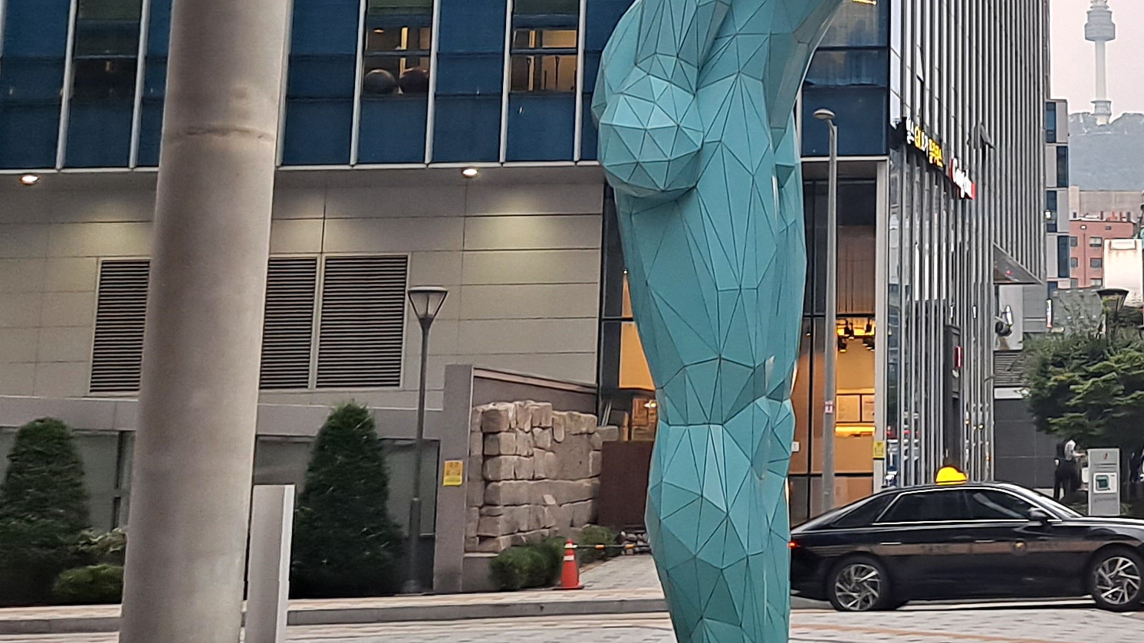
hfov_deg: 27.6
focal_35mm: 73
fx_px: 2214
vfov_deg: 16.1
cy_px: -35
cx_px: 1089
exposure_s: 1/60.2
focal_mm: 4.6
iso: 64
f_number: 2
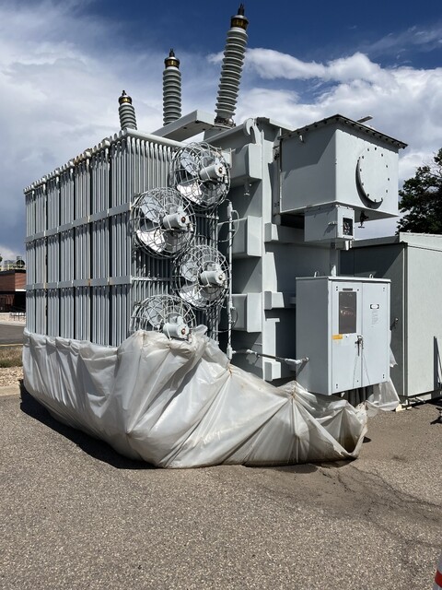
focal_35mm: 26
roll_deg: -0.2
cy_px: 295
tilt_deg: +1.0
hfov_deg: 53.1
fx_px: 443
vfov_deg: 67.3
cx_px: 221
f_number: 1.6
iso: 50
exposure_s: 1/6897
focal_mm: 5.1
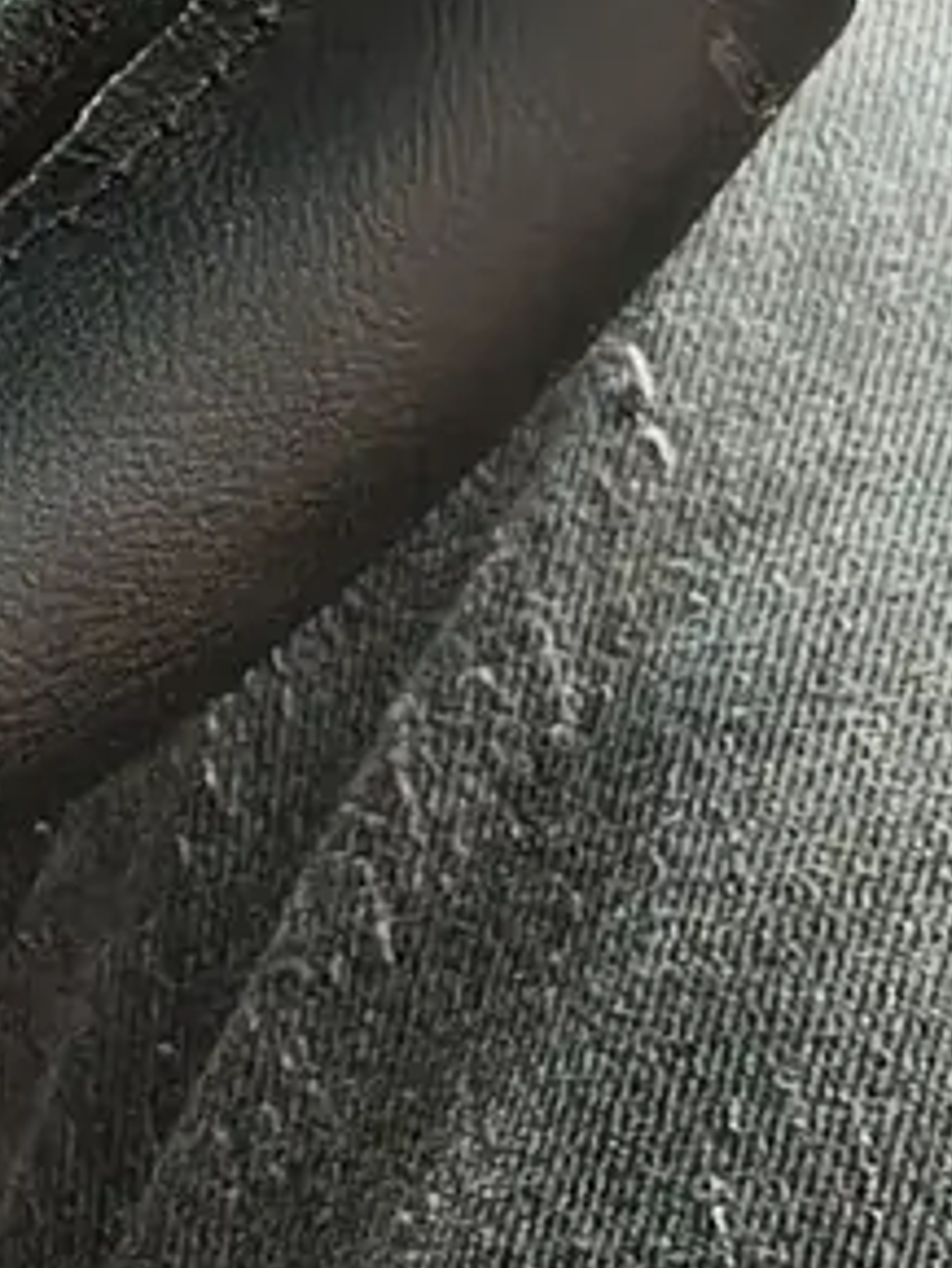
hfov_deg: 8.1
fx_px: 6083
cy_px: -1834
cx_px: -1461
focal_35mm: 166
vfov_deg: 10.2
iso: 752
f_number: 1.8
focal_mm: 5.56
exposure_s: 1/60
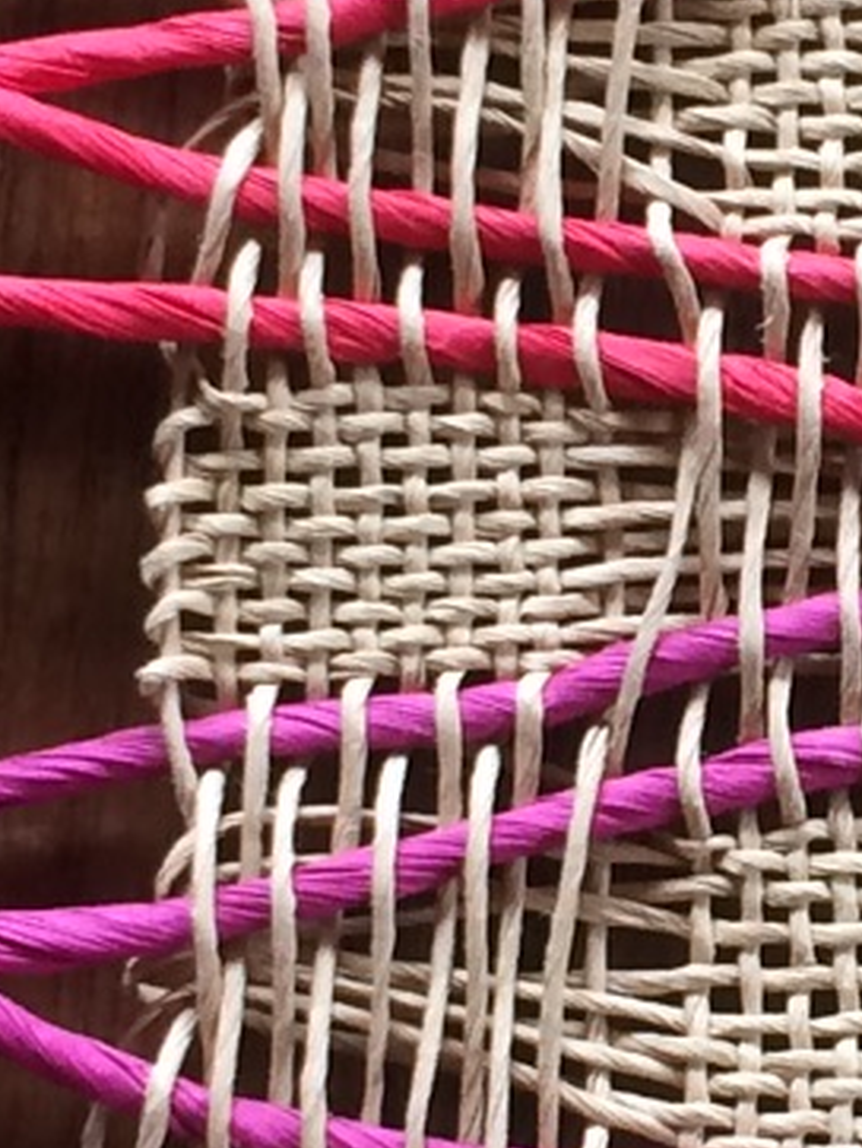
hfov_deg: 8.8
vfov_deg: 12.0
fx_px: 5439
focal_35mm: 164
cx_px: 1296
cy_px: 764
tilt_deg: -84.1
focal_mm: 4.15
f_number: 2.2
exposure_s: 1/33
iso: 40
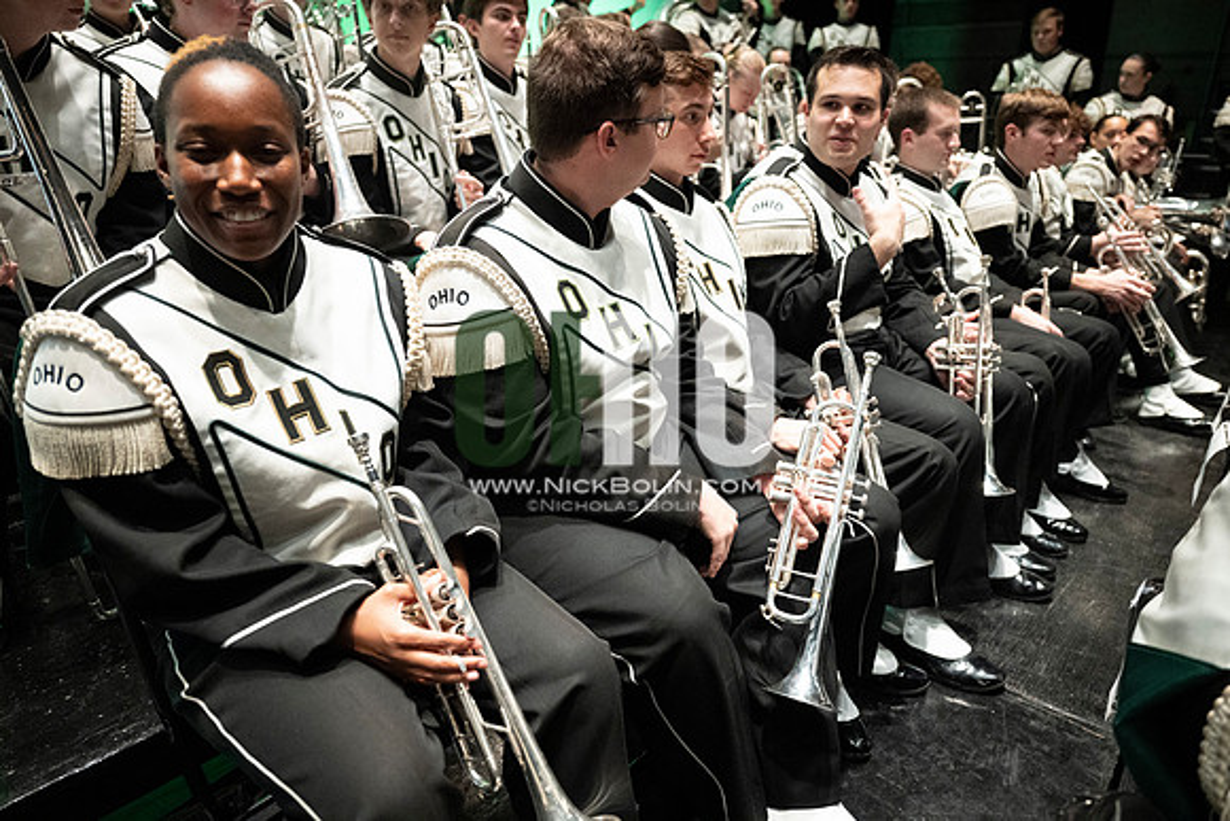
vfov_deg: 53.2
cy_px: 410
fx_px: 820
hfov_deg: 73.7
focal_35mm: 24
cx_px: 615
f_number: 2.8
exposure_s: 1/500
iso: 8000
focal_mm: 24
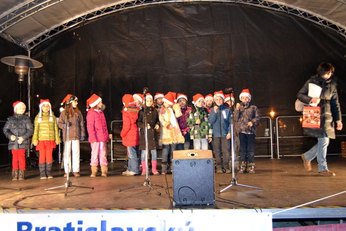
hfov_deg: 57.2
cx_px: 173
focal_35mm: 33
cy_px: 116
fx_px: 317
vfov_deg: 40.0
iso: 2000
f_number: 3.5
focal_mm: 22
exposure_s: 1/60
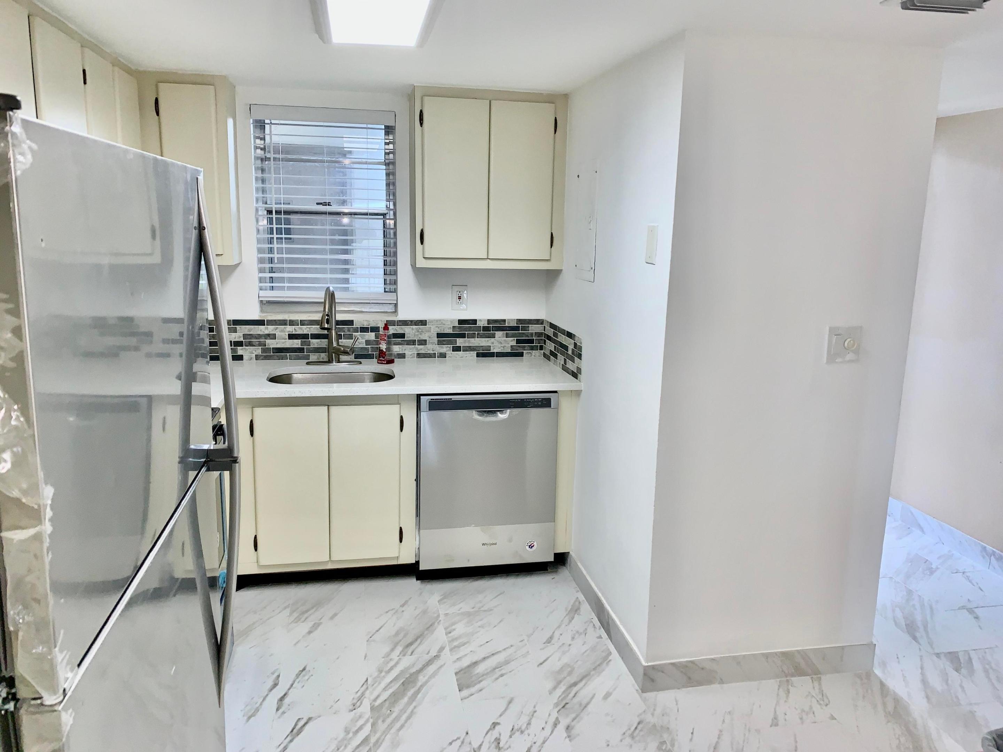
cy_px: 376
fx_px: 753
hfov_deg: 67.3
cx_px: 502
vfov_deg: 53.1
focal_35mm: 26
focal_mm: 4.25
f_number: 1.8
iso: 64
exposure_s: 1/120
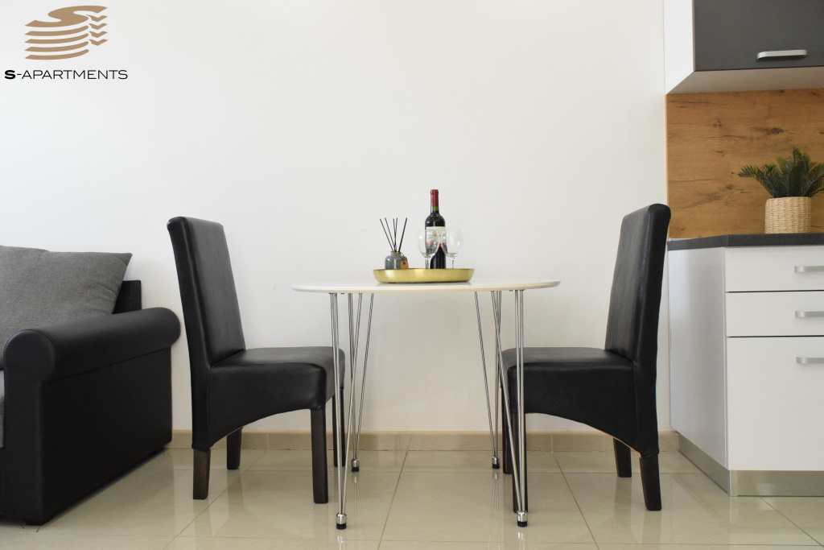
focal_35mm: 27
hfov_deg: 67.4
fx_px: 618
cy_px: 275
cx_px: 412
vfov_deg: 47.9
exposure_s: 1/60
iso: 3200
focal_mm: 18
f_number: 8
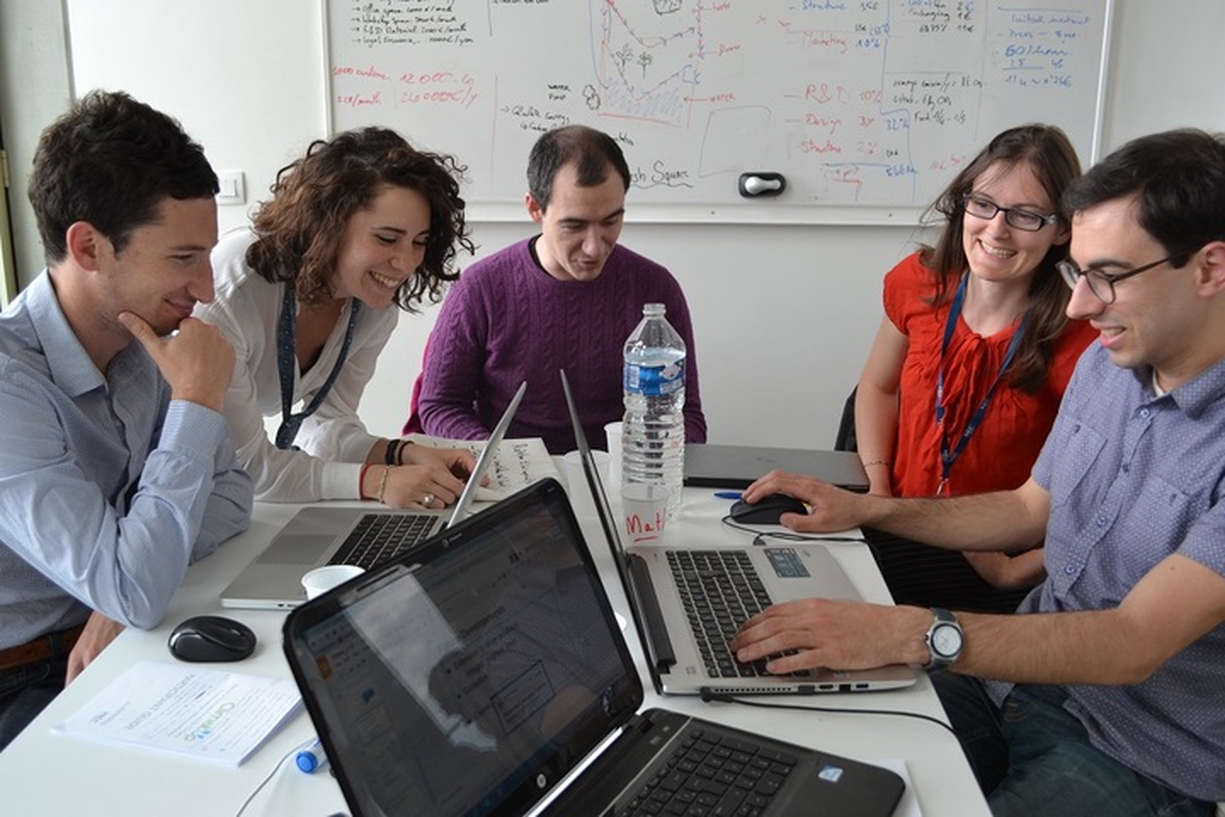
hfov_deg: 57.2
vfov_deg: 40.0
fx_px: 1123
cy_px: 408
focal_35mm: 33
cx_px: 612
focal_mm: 22
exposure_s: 1/100
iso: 400
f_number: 5
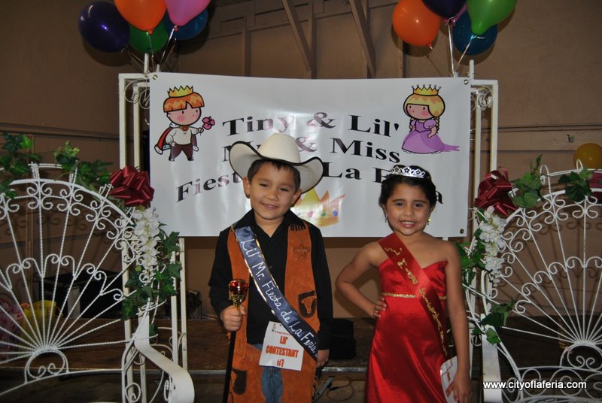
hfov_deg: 67.3
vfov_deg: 48.1
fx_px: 452
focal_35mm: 27
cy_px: 202
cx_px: 301
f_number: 3.5
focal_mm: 18
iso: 200
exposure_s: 1/60
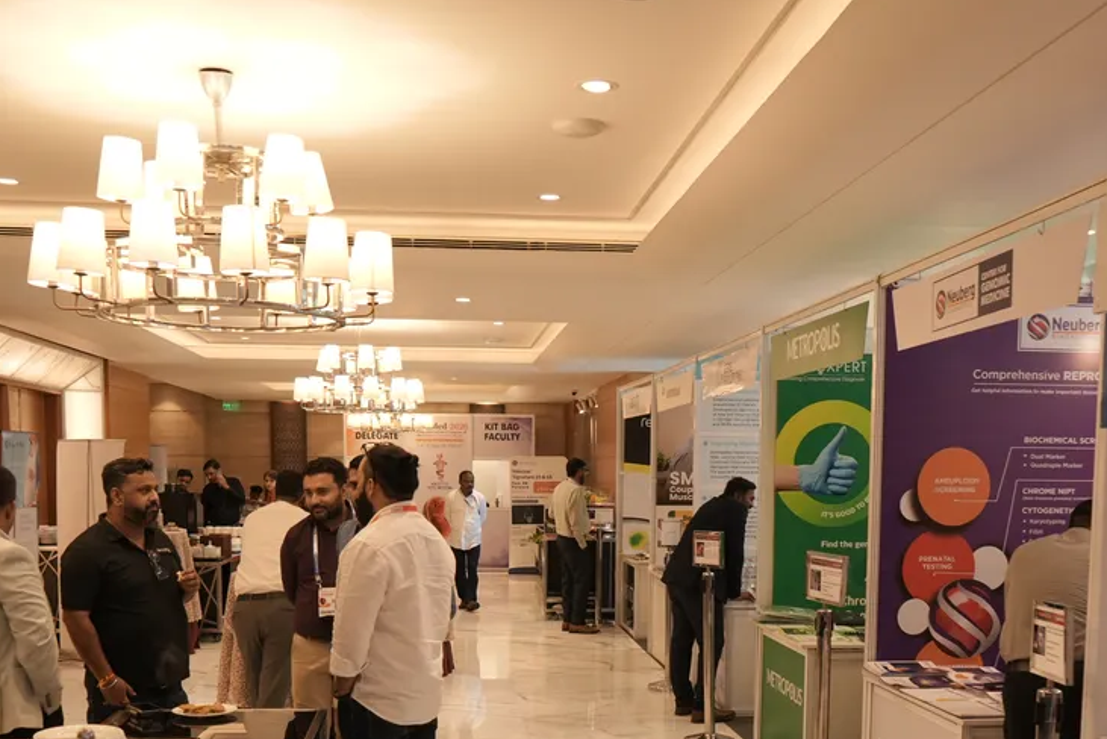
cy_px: 608
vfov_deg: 31.0
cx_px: 572
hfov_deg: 46.4
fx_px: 1292
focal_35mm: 42
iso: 1600
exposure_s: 1/160
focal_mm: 24
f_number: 4
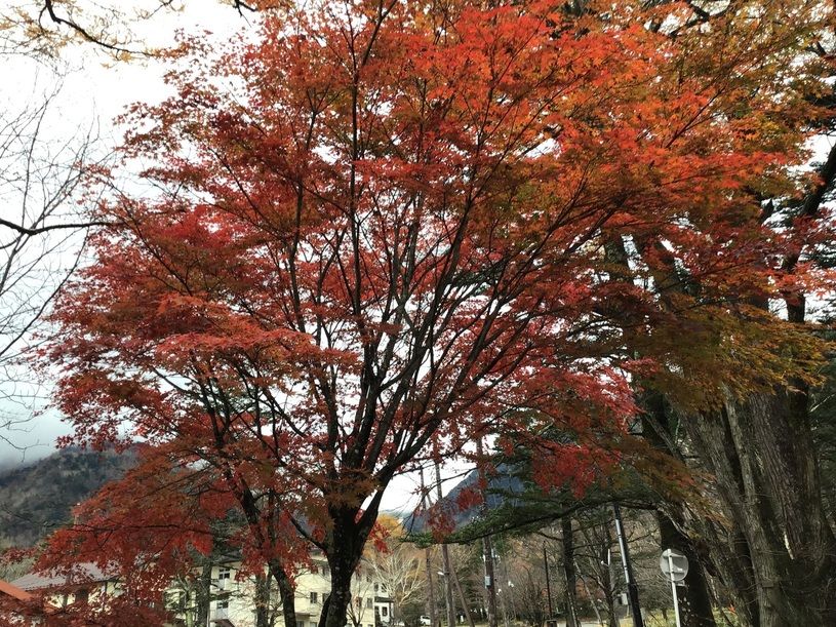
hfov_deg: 58.4
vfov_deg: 45.4
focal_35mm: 31
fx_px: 749
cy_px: 314
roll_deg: +4.7
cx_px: 418
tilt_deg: +23.5
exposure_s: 1/120
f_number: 2.4
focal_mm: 3.3
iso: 25
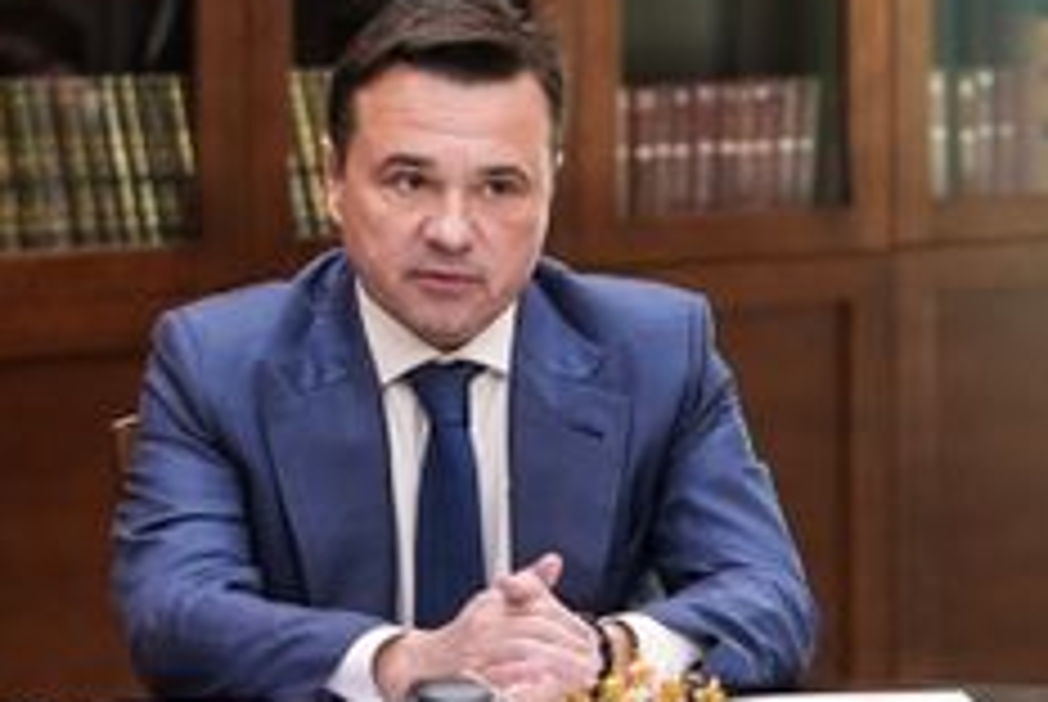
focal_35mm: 230
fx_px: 6704
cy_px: 328
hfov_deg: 8.9
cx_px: 690
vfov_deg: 6.0
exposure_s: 1/125
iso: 800
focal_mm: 77
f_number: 2.8
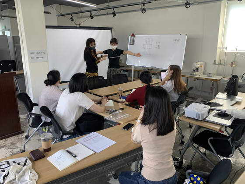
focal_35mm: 26
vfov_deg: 53.1
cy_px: 92
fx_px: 184
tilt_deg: -13.4
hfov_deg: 67.3
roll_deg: +0.1
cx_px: 122
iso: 80
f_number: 1.8
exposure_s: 1/120
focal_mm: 4.25
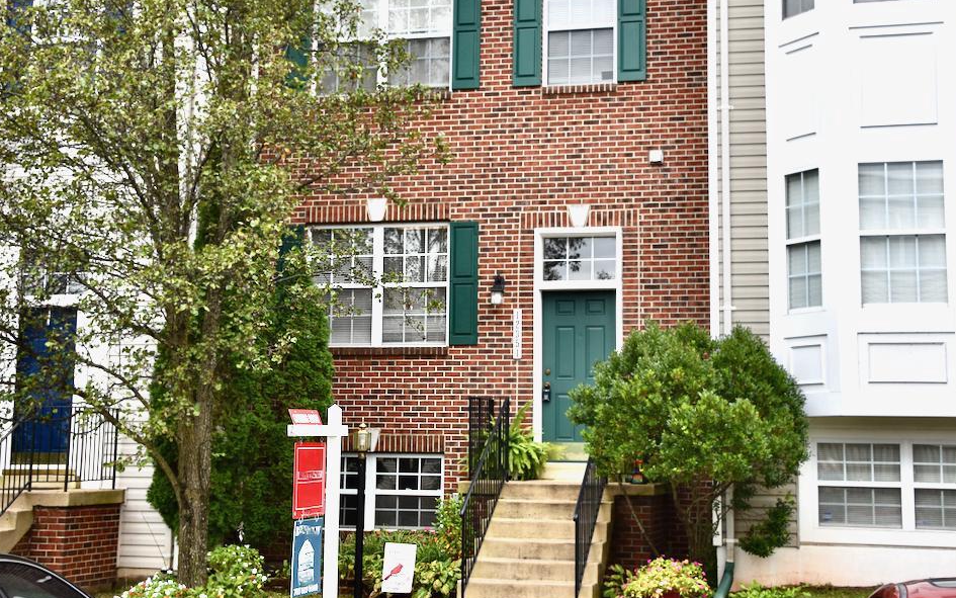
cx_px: 453
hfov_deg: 35.1
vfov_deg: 22.3
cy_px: 234
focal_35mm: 58
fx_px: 1511
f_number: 8
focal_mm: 28
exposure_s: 1/250
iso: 400
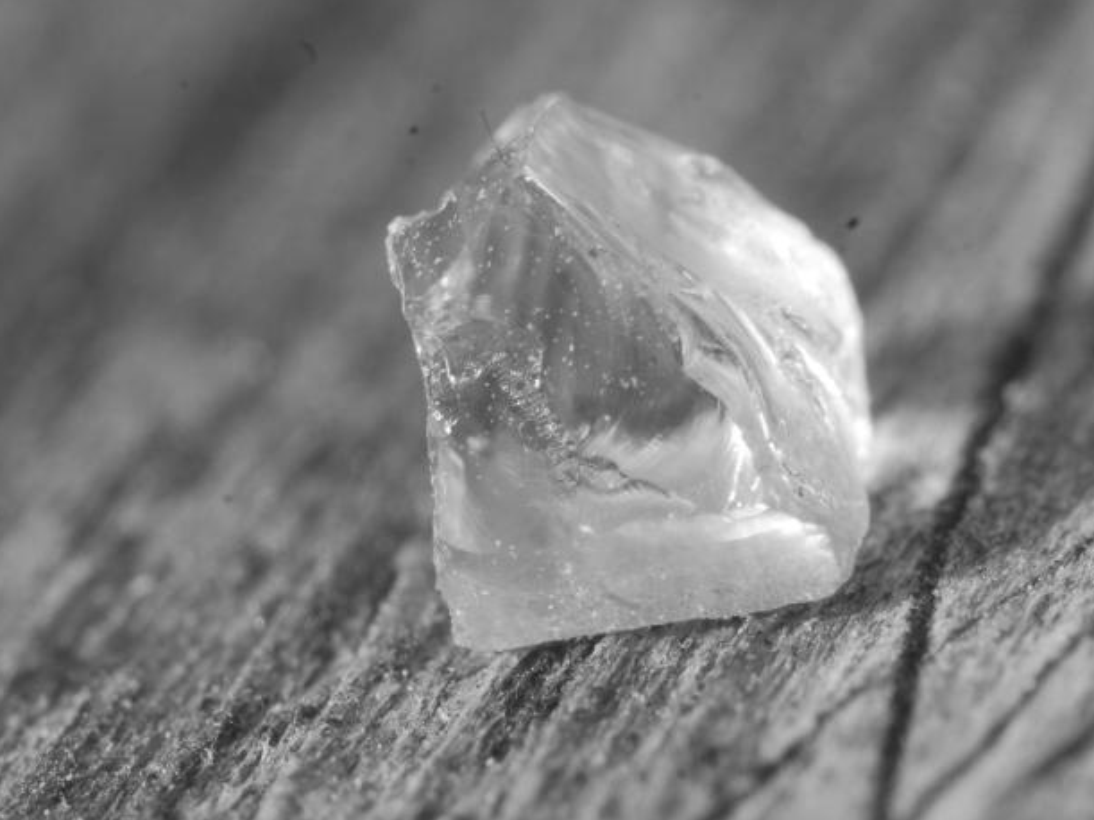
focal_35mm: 121
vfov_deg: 12.2
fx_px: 3823
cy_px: 377
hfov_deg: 16.3
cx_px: 662
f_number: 1.8
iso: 320
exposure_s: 1/60
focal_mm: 50
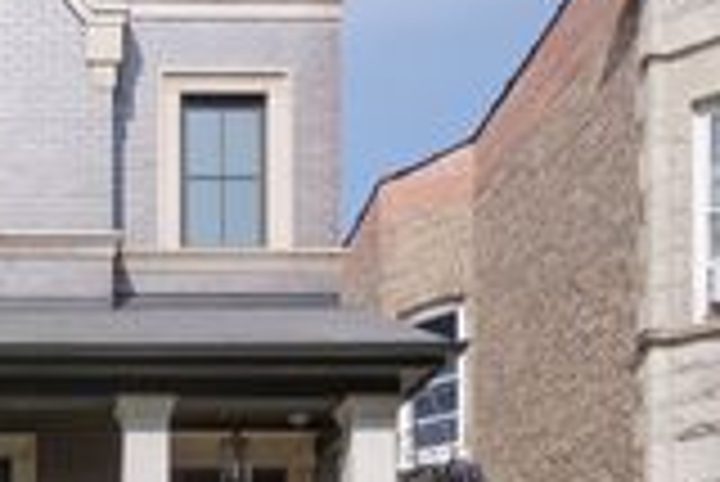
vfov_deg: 24.5
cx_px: 117
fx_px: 1061
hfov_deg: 35.9
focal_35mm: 53
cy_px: 468
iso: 200
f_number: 11
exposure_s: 1/160
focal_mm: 17
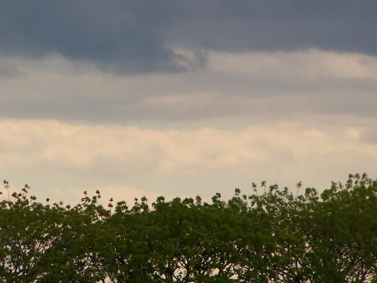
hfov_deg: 3.0
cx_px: 154
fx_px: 7200
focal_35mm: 661
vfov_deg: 2.3
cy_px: 163
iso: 80
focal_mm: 63
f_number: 3.7
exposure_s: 1/800
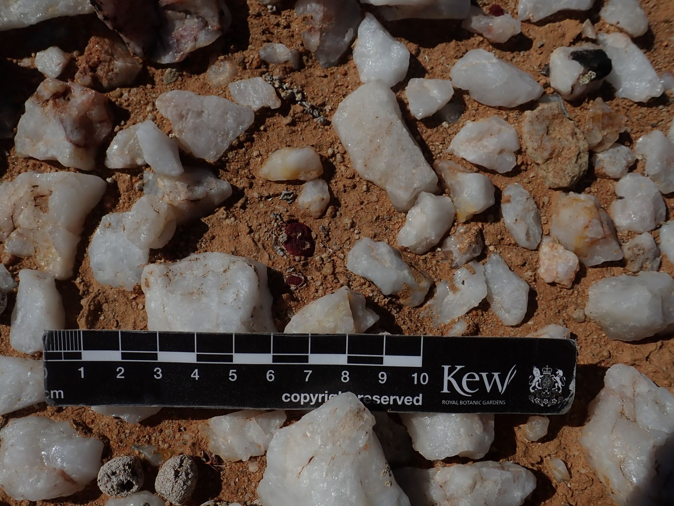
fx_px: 584
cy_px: 253
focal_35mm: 30
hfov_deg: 60.0
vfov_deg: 46.8
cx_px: 337
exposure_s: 1/800
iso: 100
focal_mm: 5.5
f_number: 9
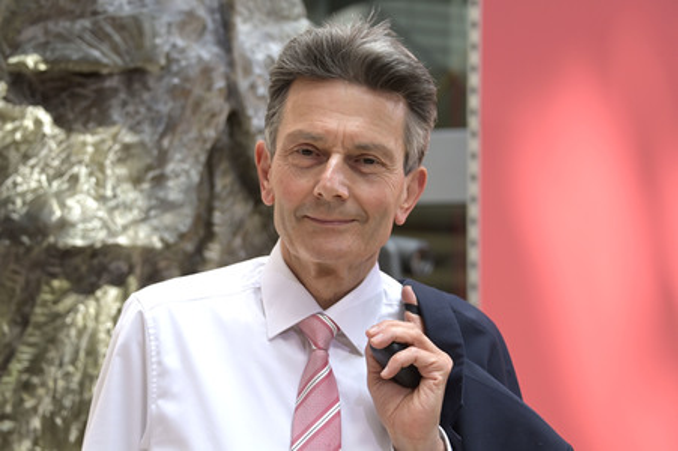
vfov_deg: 17.5
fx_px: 1468
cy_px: 226
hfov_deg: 26.0
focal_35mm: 78
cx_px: 339
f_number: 5
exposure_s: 1/800
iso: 1600
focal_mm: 78
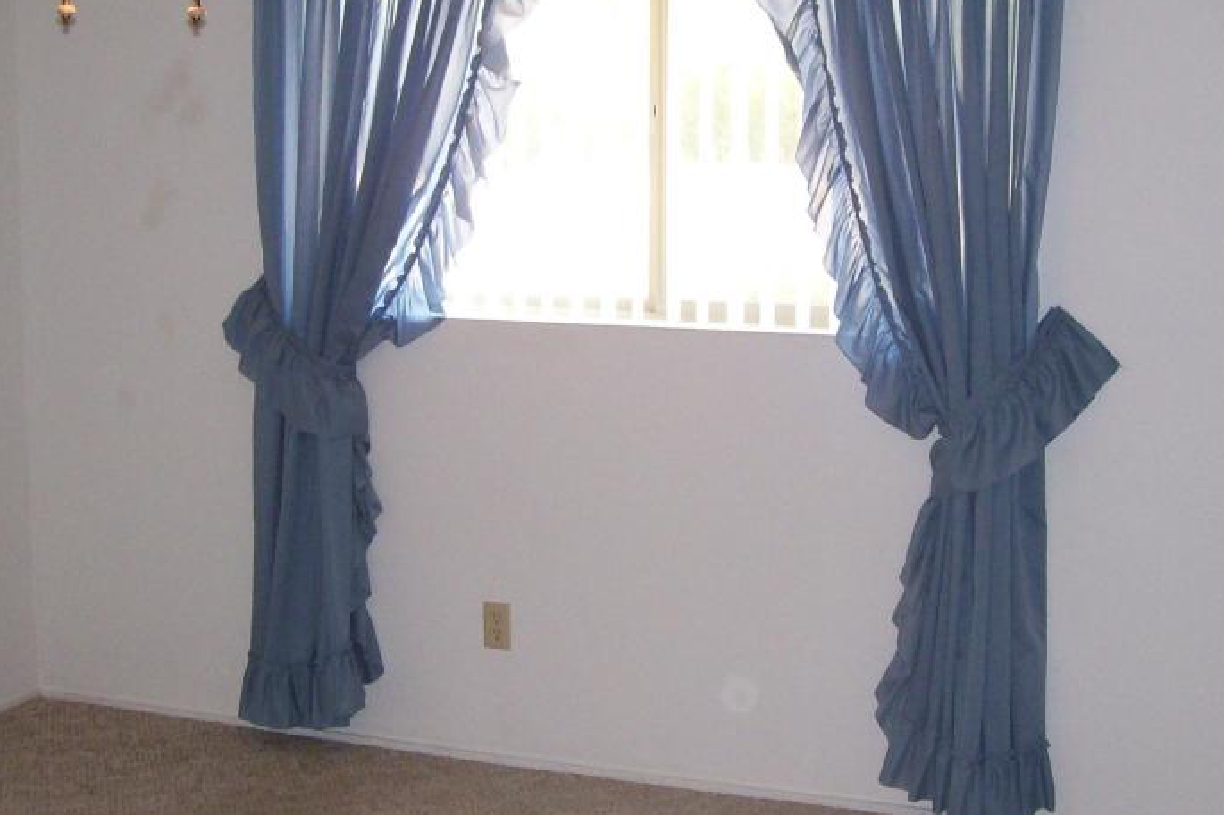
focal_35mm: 56
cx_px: 622
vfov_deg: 24.2
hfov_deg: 35.7
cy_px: 377
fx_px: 1903
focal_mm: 6
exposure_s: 1/64
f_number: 2.7
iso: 140
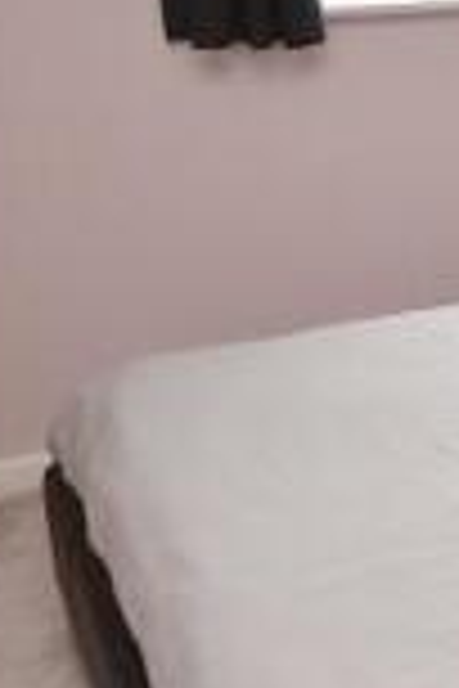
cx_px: 1048
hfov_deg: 13.9
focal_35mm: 74
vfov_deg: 26.9
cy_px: 169
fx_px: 1417
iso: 800
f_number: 4.2
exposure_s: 1/60
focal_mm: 11.5
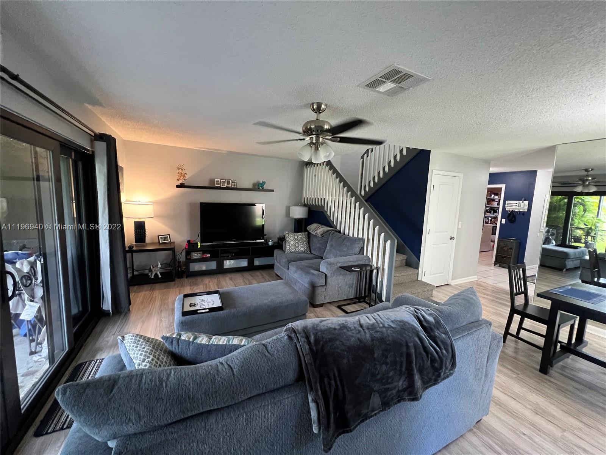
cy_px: 228
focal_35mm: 13
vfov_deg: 89.9
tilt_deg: -7.0
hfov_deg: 106.2
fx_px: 228
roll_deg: -2.6
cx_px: 303
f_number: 1.8
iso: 640
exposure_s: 1/60
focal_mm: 1.57
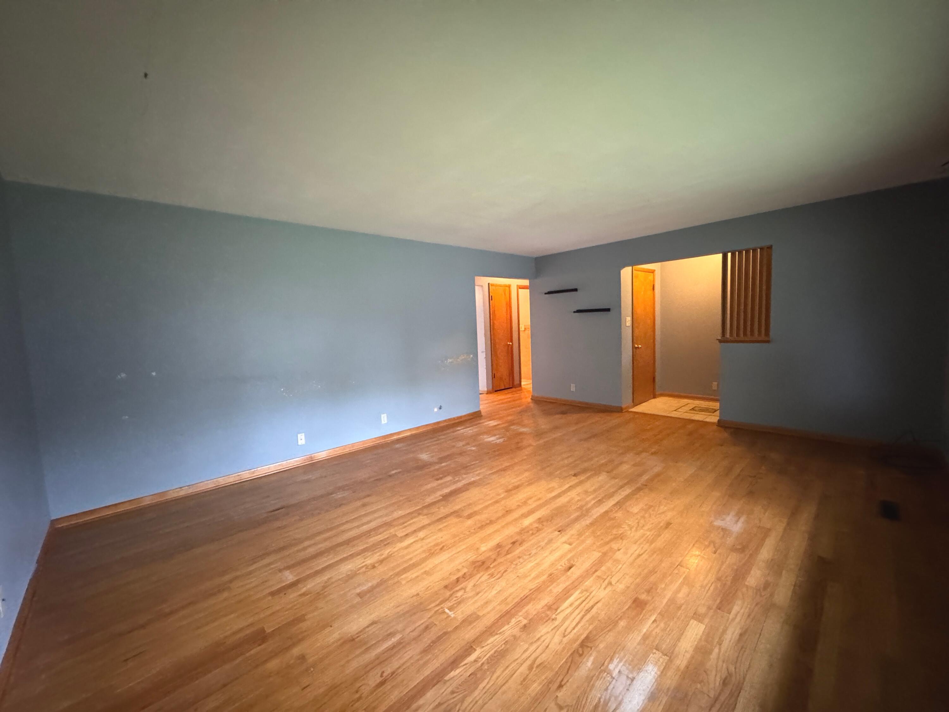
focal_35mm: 14
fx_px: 384
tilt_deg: -5.4
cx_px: 474
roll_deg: +2.1
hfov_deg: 102.1
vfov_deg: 85.7
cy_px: 356
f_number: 2.2
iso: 1250
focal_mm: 2.22
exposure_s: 1/40
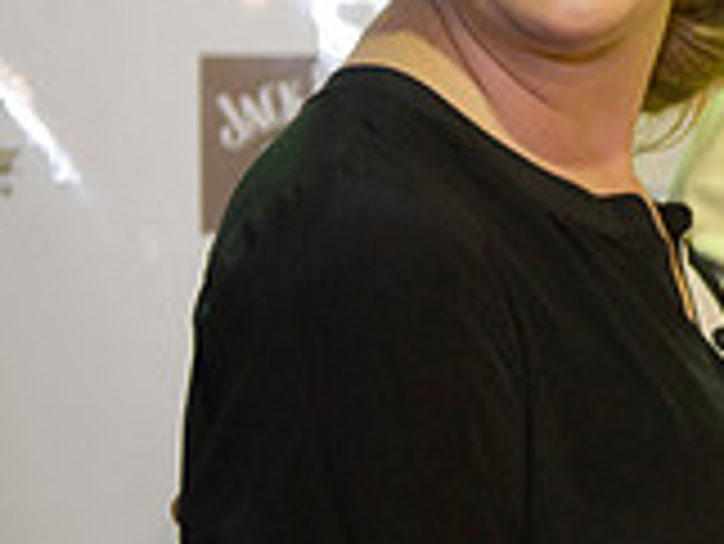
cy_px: 85
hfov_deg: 11.4
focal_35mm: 166
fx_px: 3475
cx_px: 1066
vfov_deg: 8.9
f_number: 2.8
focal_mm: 48
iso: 1250
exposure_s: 1/60
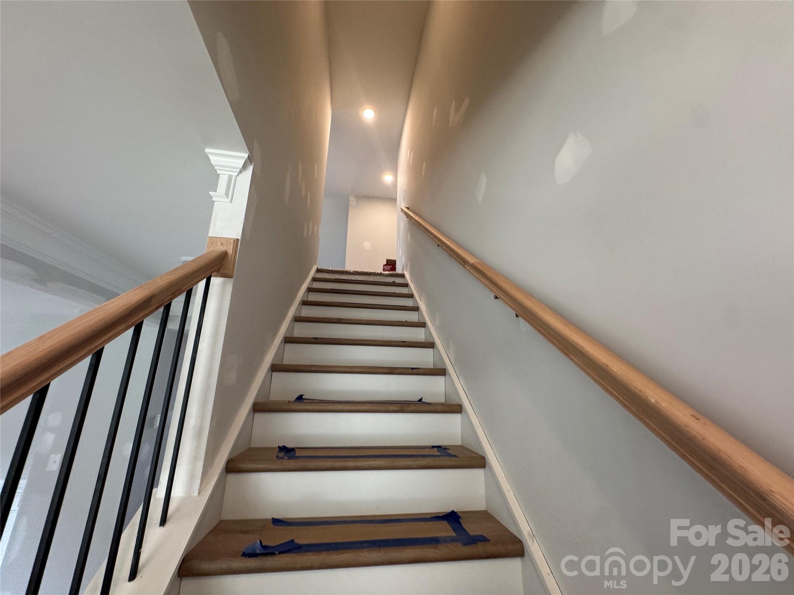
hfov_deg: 102.1
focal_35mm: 14
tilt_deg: +14.5
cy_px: 298
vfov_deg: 85.7
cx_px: 397
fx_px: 321
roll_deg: -2.9
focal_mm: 2.22
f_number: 2.2
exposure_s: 1/120
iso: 200
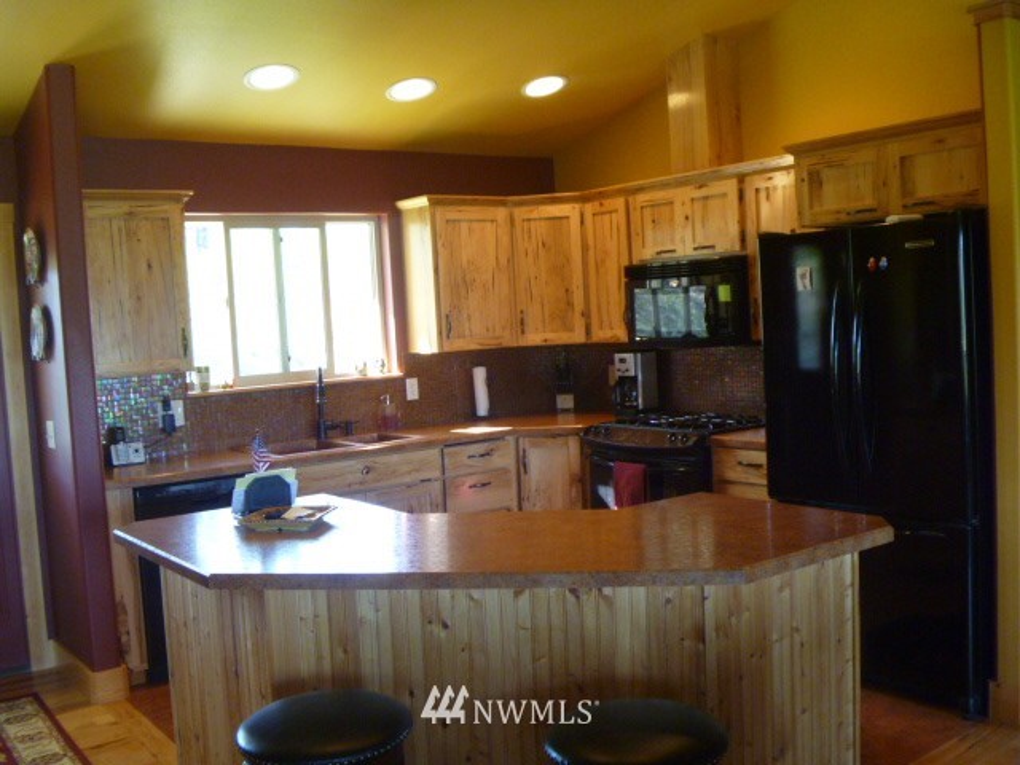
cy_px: 382
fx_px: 1031
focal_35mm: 35
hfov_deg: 52.6
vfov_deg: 40.7
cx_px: 510
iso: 320
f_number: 3.5
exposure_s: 1/30
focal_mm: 6.3
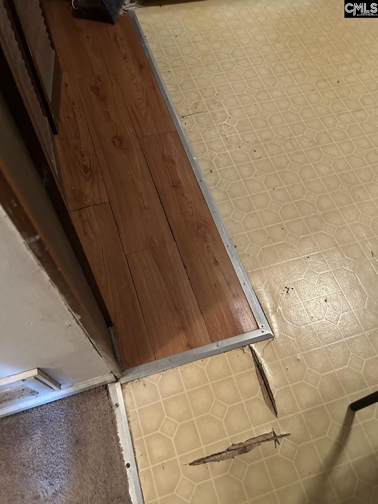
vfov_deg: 67.3
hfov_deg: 53.1
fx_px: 379
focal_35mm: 26
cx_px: 189
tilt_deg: -61.4
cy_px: 252
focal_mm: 5.7
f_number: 1.5
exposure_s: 1/40
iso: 500
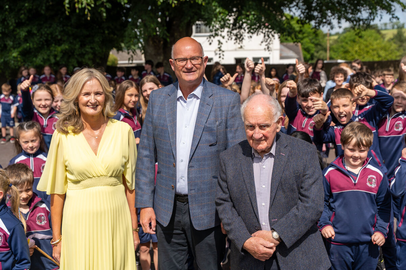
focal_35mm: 49
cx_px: 203
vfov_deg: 27.5
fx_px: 554
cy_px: 135
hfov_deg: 40.3
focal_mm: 49.1
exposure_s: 1/1000
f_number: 4.5
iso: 125
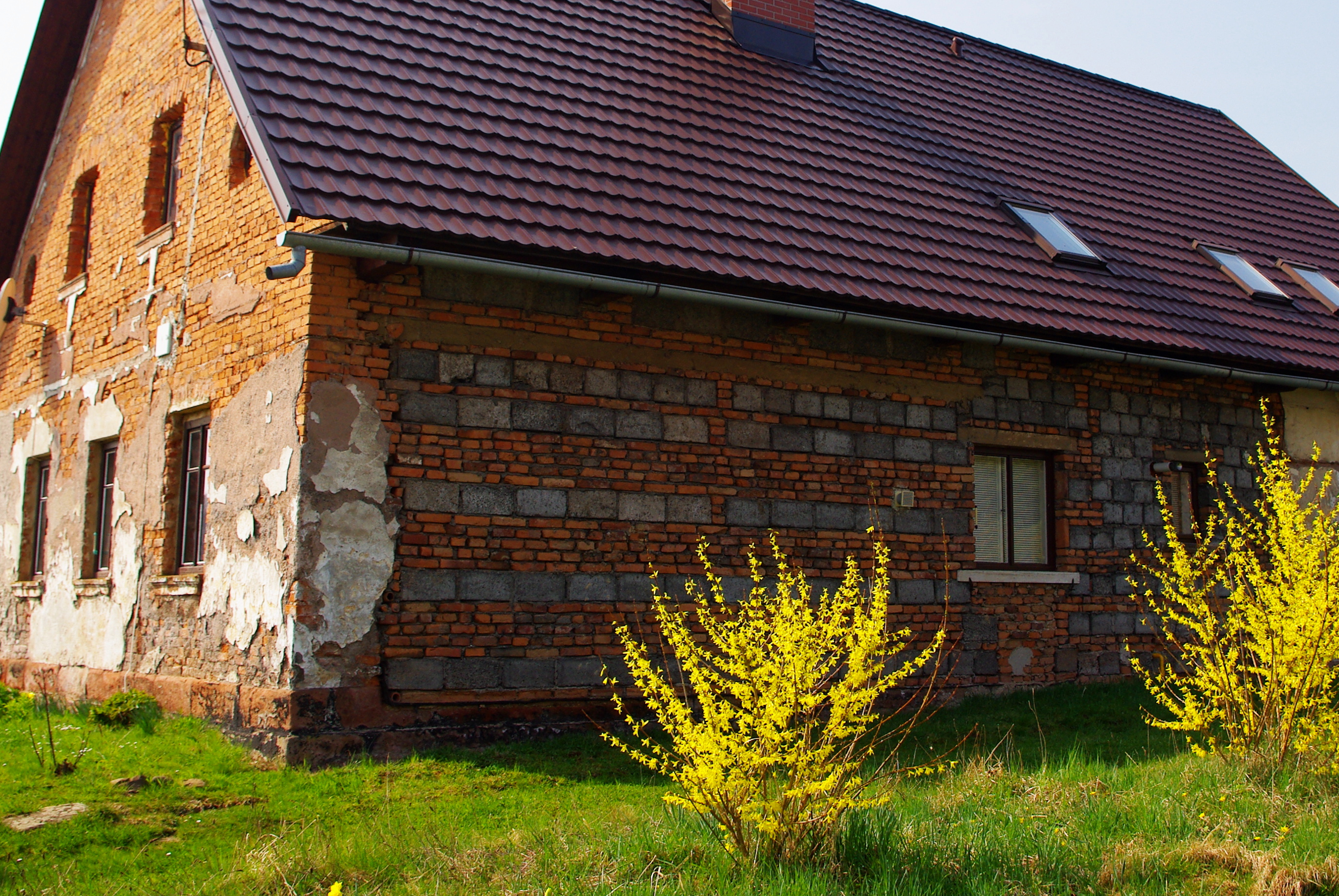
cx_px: 775
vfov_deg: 30.4
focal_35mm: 44
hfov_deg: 44.3
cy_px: 293
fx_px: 1638
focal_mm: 21.25
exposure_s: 1/125
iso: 200
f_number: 6.3
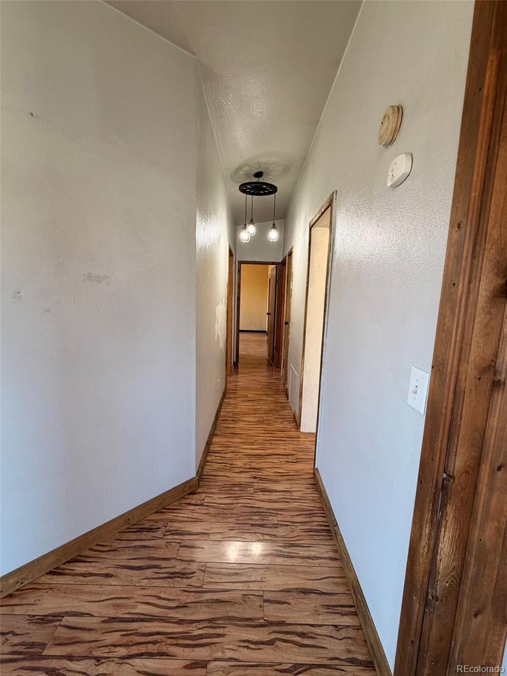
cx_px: 254
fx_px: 273
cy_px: 338
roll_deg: -1.8
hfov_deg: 85.7
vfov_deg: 102.1
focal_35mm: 14
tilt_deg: -7.5
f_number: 2.2
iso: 200
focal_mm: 2.22
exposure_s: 1/120
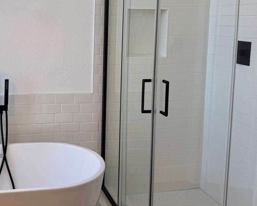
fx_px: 357
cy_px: 63
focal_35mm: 47
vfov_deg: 31.7
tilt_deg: -6.6
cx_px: 66
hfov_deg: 38.6
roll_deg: -1.2
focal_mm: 6.76
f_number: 1.78
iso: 64
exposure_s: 1/157
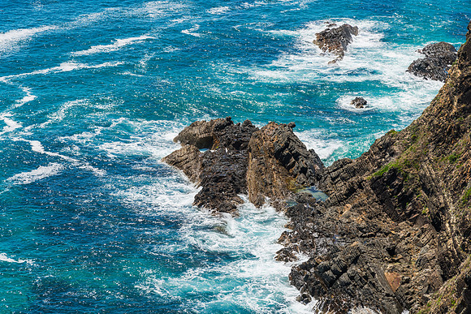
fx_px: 1243
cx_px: 236
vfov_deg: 14.4
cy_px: 157
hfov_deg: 21.5
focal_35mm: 95
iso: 40
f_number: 11
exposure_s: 1/160
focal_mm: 95
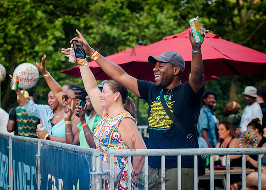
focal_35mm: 99
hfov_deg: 20.1
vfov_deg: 14.4
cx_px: 142
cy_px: 94
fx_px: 750
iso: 2000
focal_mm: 86
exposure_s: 1/200
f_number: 3.5
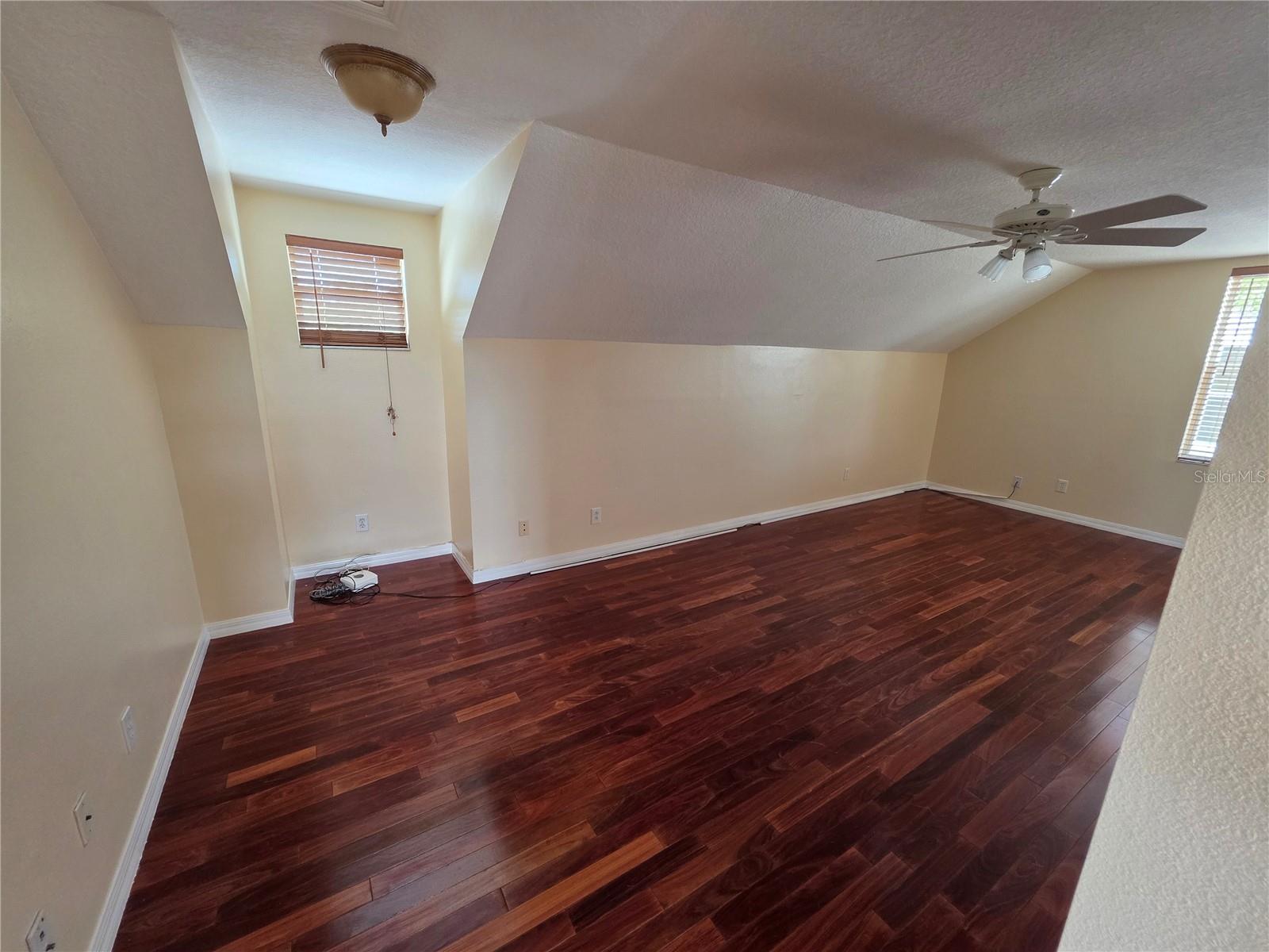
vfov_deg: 89.9
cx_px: 634
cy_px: 476
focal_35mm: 13
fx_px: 477
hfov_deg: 106.2
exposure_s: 1/120
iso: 250
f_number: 1.9
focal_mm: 2.2
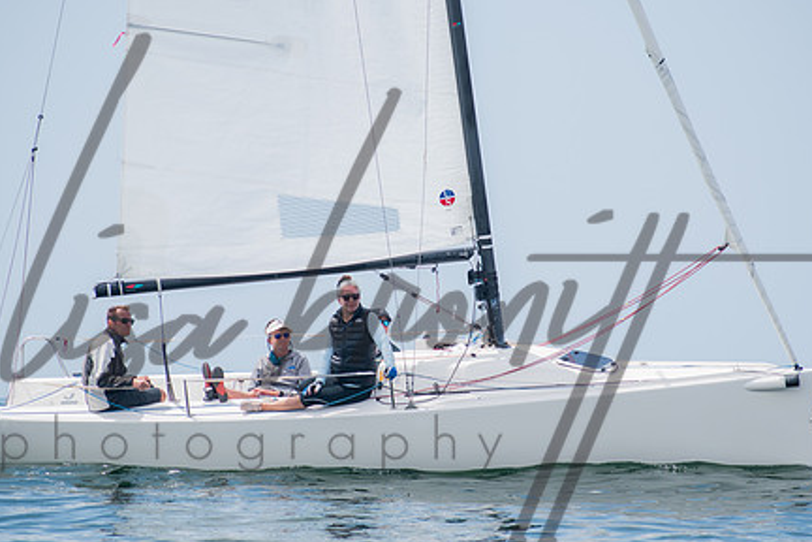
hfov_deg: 6.9
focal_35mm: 298
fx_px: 6721
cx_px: 419
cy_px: 302
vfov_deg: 4.6
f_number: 4.8
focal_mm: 140
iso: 100
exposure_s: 1/640
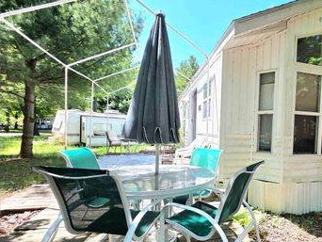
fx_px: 177
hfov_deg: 80.7
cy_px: 140
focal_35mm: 19
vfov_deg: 68.3
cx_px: 224
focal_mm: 2.2
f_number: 1.9
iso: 40
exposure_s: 1/1000
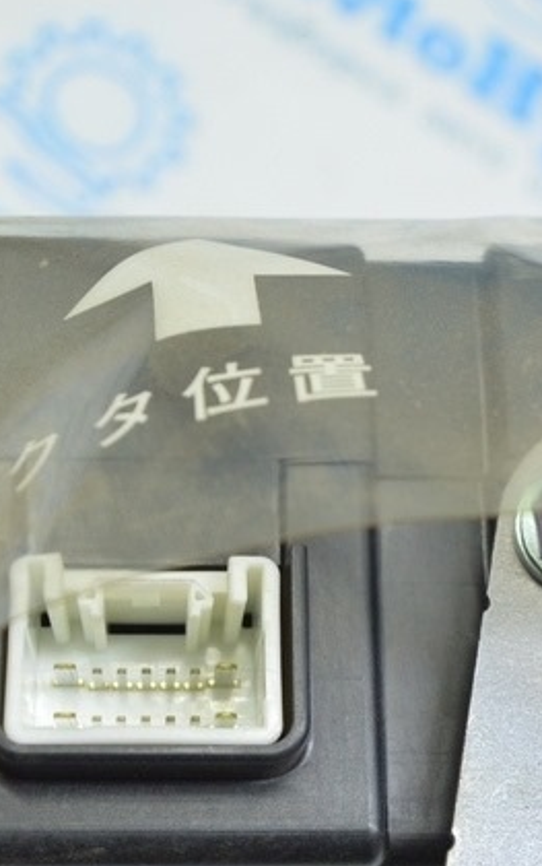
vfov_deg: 30.3
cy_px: 591
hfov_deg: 19.4
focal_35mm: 67
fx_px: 1581
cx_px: 249
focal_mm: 18
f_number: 3.5
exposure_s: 1/60
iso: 400
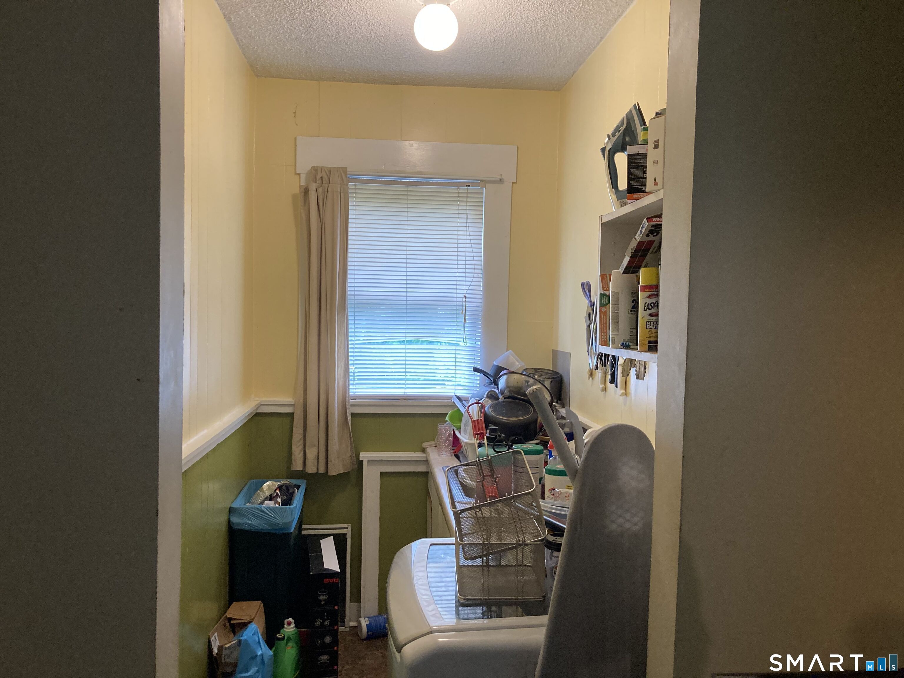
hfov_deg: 63.4
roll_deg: -1.3
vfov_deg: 49.7
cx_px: 452
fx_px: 731
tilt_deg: -1.3
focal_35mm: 28
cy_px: 339
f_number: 1.8
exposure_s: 1/60
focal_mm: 3.99
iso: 250
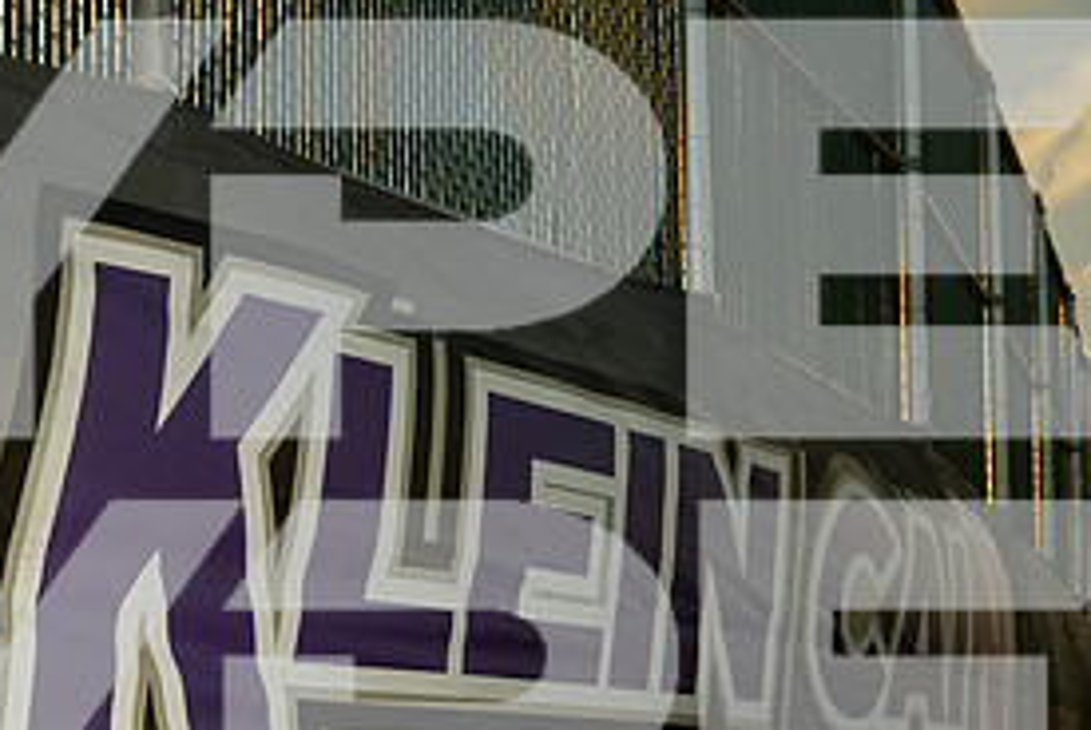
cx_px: 147
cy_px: 712
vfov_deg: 22.3
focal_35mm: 59
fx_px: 1790
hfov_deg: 32.5
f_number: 4.5
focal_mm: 28
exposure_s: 1/250
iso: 400
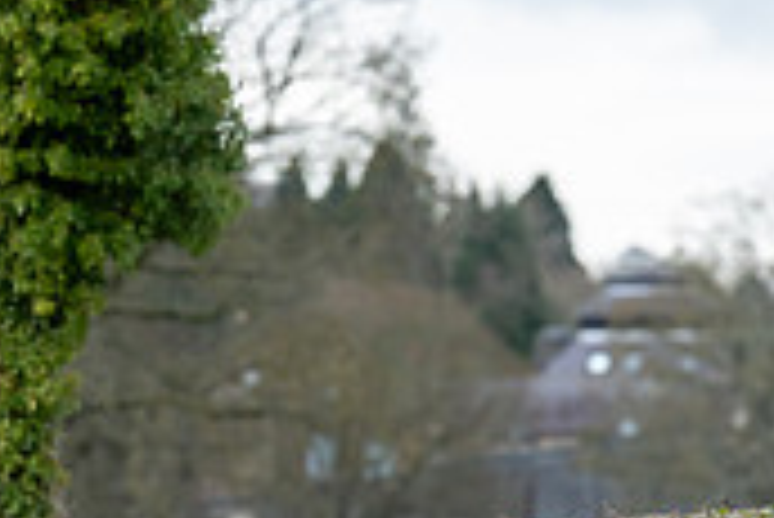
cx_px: -135
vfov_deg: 2.7
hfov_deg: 4.0
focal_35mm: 513
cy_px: 430
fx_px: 11039
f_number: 3.5
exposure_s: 1/1000
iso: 1600
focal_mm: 152
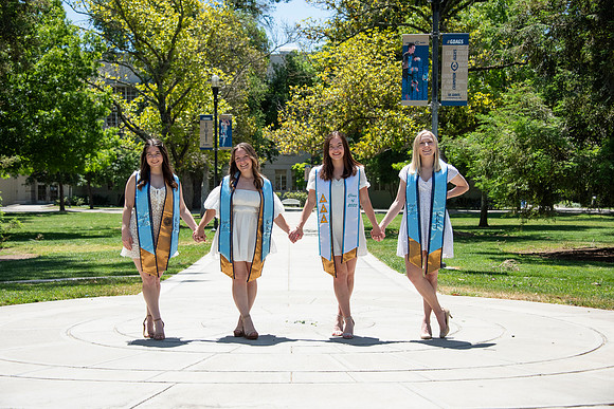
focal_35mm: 62
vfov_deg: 21.9
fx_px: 1058
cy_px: 204
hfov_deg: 32.4
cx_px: 307
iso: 500
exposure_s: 1/2500
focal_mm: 62
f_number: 5.6
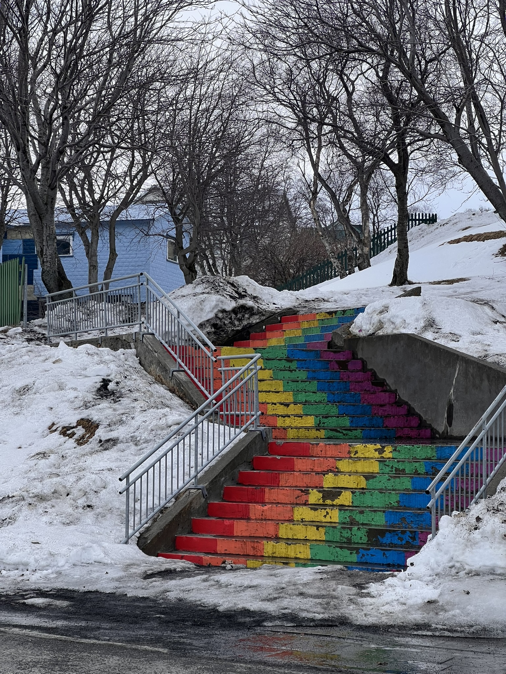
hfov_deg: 19.1
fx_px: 1501
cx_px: 253
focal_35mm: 77
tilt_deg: +3.5
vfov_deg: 25.3
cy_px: 337
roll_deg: -0.1
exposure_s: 1/392
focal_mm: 9
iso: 32
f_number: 2.8
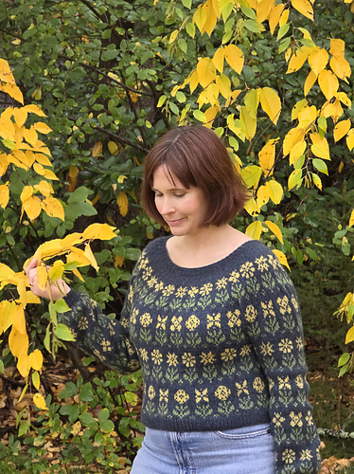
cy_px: 237
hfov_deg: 12.9
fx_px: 1571
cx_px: 177
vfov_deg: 17.1
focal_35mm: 115
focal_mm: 18.6
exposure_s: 1/120
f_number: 3.4
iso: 500
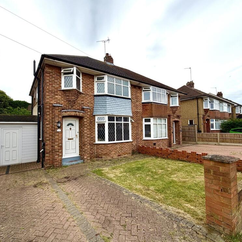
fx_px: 134
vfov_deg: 84.0
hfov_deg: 83.7
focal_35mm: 17
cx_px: 109
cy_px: 123
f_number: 2.2
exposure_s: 1/1050
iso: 25
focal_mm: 2.22
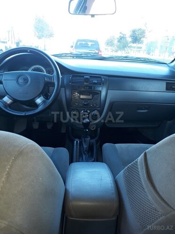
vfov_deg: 65.3
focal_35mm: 27
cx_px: 88
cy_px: 117
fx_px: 182
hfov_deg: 51.4
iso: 50
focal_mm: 3.6
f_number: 1.9
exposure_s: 1/50
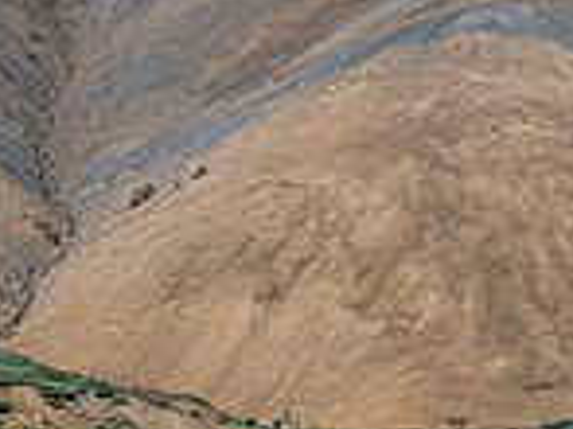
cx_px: -94
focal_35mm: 592
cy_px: 60
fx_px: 9791
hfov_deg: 3.3
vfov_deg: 2.5
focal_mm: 75
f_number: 5.6
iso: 500
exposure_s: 1/1250
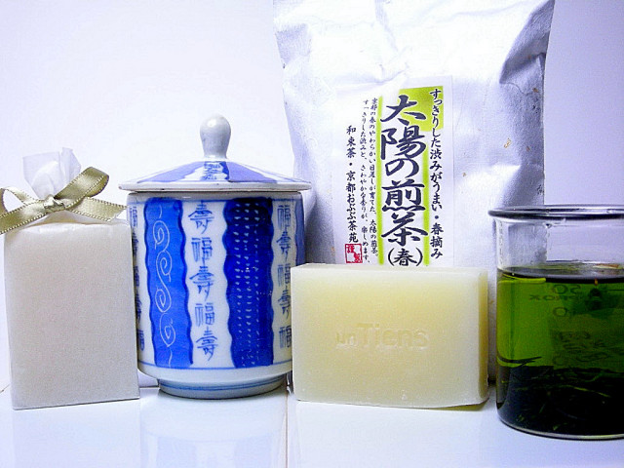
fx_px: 973
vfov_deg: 27.0
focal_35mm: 54
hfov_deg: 35.5
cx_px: 312
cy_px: 234
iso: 262
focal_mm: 8.8
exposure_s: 1/60
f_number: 3.3
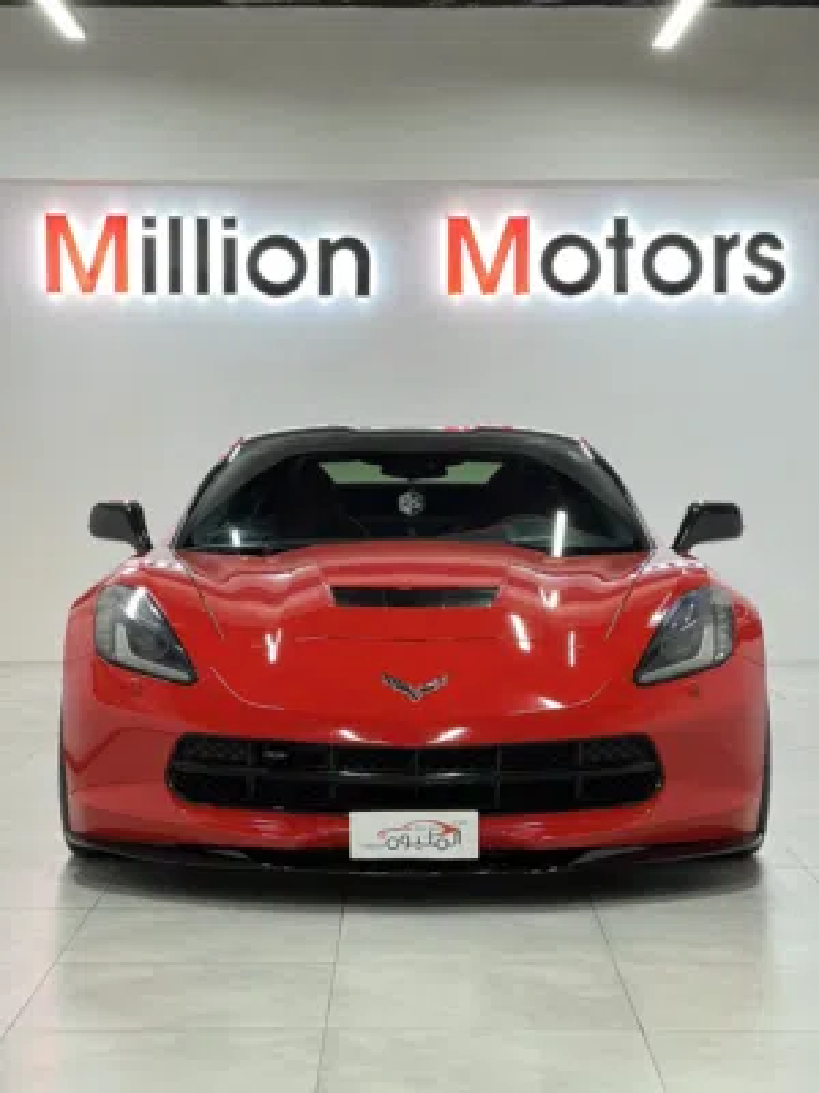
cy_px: 546
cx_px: 410
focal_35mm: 77
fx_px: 2429
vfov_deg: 25.3
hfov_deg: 19.1
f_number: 2.8
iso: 800
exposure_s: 1/25
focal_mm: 9
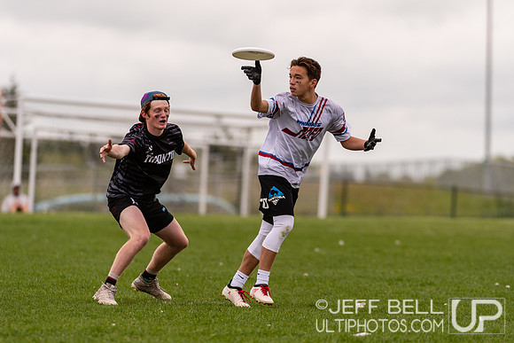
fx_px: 6212
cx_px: 257
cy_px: 172
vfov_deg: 3.2
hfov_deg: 4.7
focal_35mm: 435
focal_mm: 290
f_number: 4
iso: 250
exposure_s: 1/1000
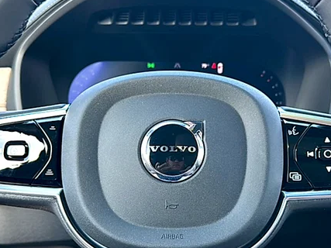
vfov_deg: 35.0
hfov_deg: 45.7
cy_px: 151
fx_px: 392
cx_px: 183
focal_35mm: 41
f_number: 1.78
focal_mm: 6.86
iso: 100
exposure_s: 1/156
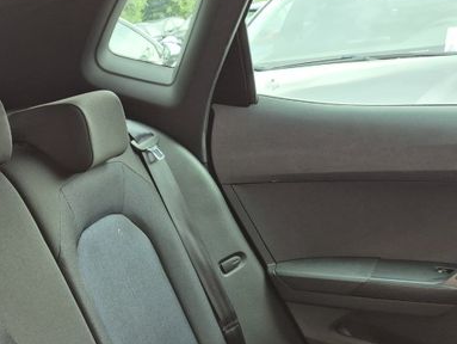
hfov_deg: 35.7
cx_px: -1
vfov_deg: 29.2
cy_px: 302
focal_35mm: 48
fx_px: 634
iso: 200
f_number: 1.8
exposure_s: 1/100
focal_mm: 5.4
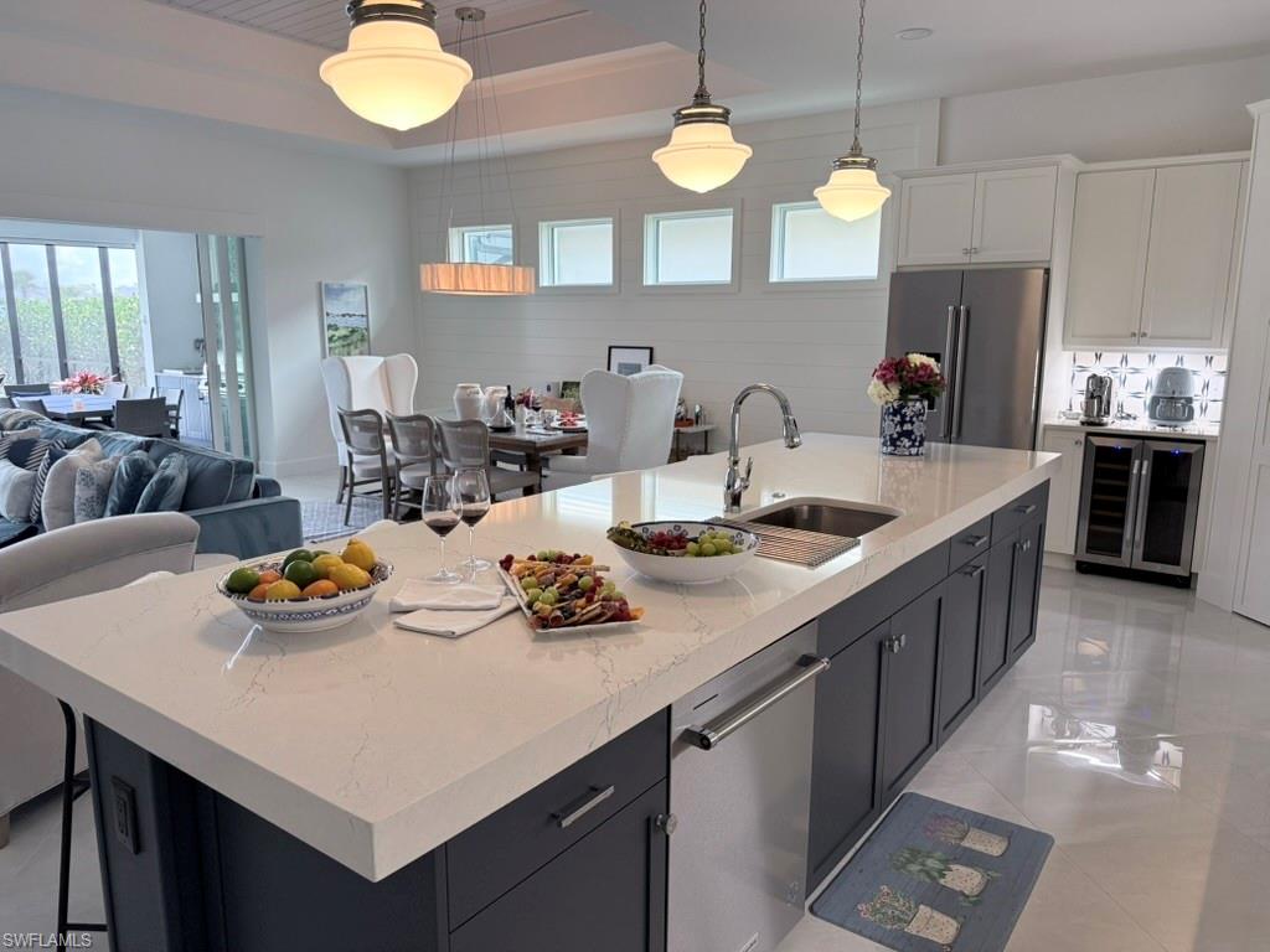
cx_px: 635
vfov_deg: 56.8
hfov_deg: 71.6
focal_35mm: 24
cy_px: 476
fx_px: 881
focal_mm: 6.76
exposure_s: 1/120
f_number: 1.78
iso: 160
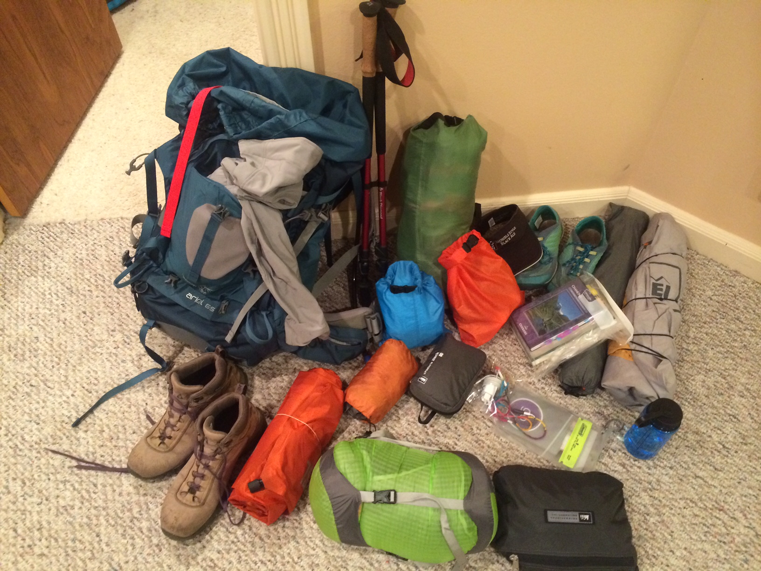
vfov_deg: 46.8
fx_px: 660
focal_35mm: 30
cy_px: 286
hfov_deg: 60.0
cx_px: 380
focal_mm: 4.12
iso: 320
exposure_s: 1/24
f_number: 2.2
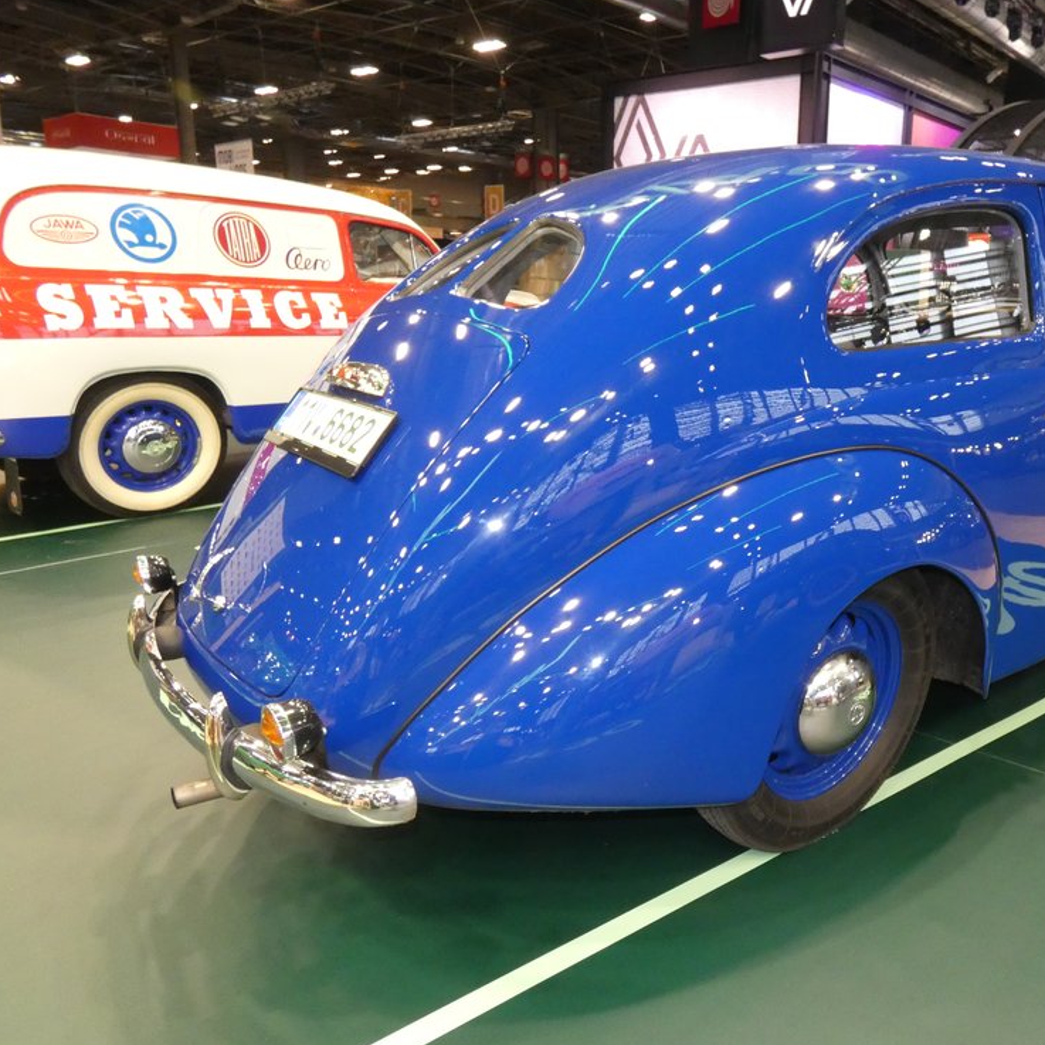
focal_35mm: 27
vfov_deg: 59.1
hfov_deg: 57.4
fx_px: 922
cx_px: 719
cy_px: 527
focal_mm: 3.9
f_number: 4
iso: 800
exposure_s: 1/60
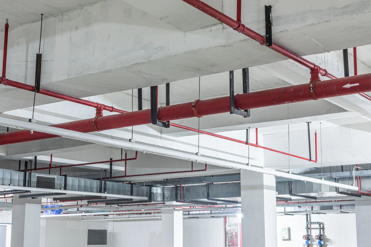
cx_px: 184
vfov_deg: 23.0
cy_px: 122
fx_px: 608
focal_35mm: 59
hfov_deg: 33.9
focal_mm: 58
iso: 125
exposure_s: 30
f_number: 11
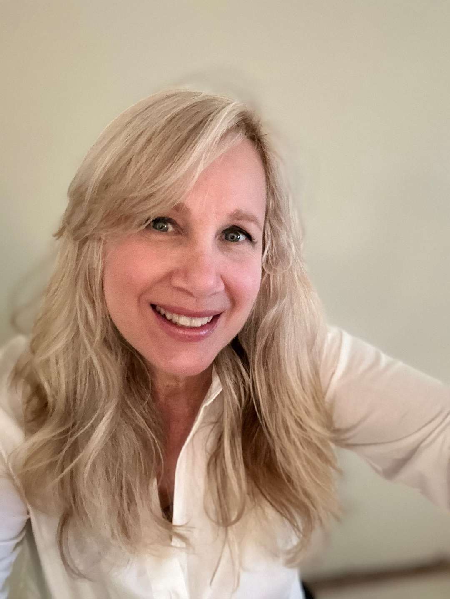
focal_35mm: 30
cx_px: 225
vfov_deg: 60.0
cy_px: 300
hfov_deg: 46.8
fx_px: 520
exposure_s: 1/20
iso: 640
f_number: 1.9
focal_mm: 2.69
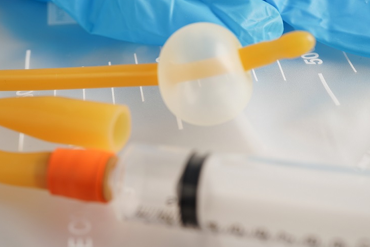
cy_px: 91
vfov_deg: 20.6
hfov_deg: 30.5
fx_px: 678
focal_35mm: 66
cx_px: 193
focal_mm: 50
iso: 100
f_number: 6.3
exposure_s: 1/80
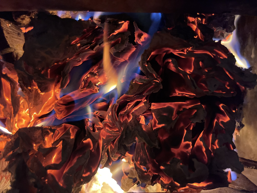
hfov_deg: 69.4
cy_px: 96
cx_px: 128
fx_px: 186
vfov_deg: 54.9
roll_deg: +0.5
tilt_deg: -4.9
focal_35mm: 25
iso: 640
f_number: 1.6
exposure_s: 1/36
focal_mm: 5.1
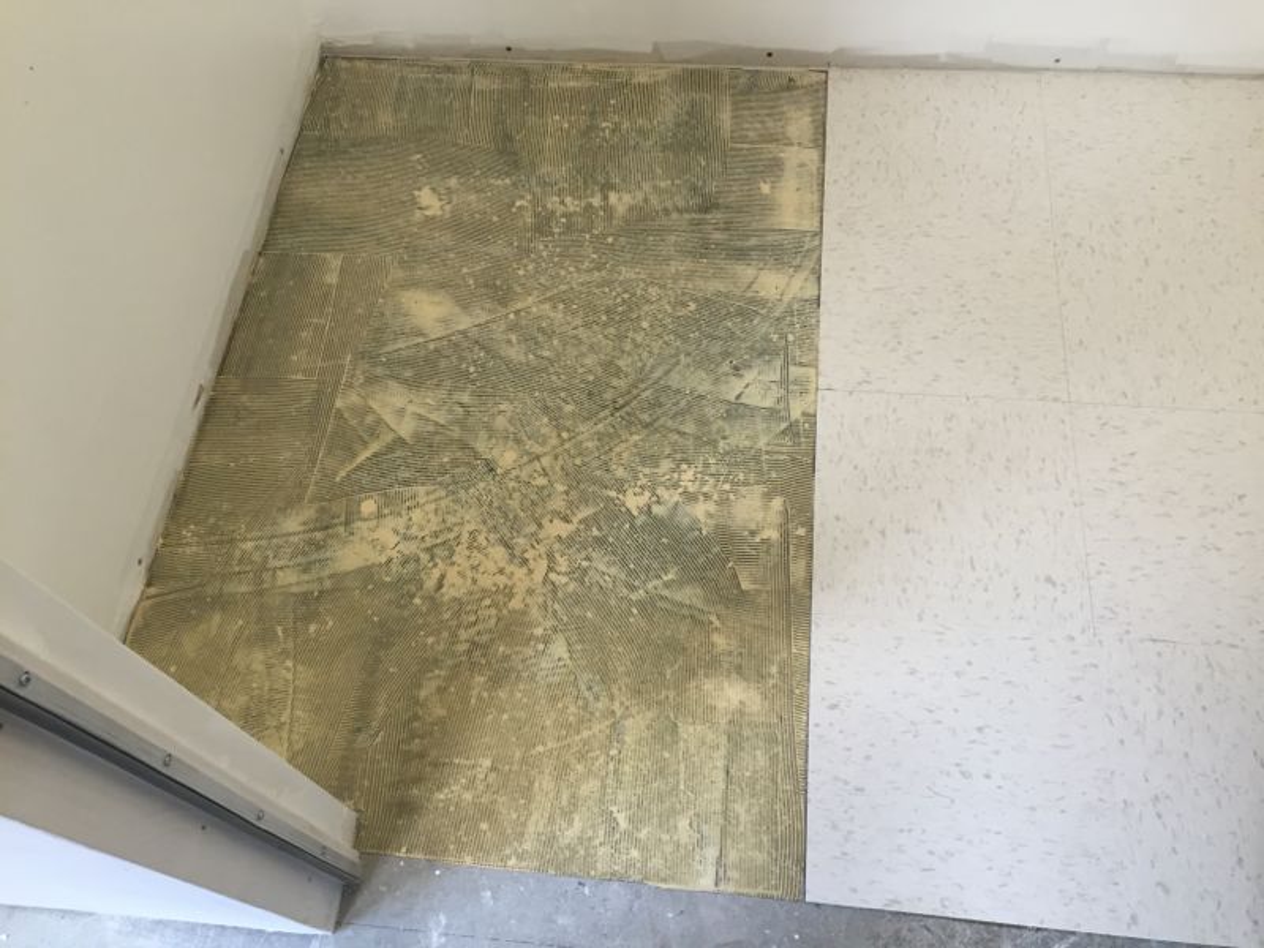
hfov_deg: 61.7
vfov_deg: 48.2
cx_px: 632
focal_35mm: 29
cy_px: 474
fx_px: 1059
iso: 80
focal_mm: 4.15
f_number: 2.2
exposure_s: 1/30
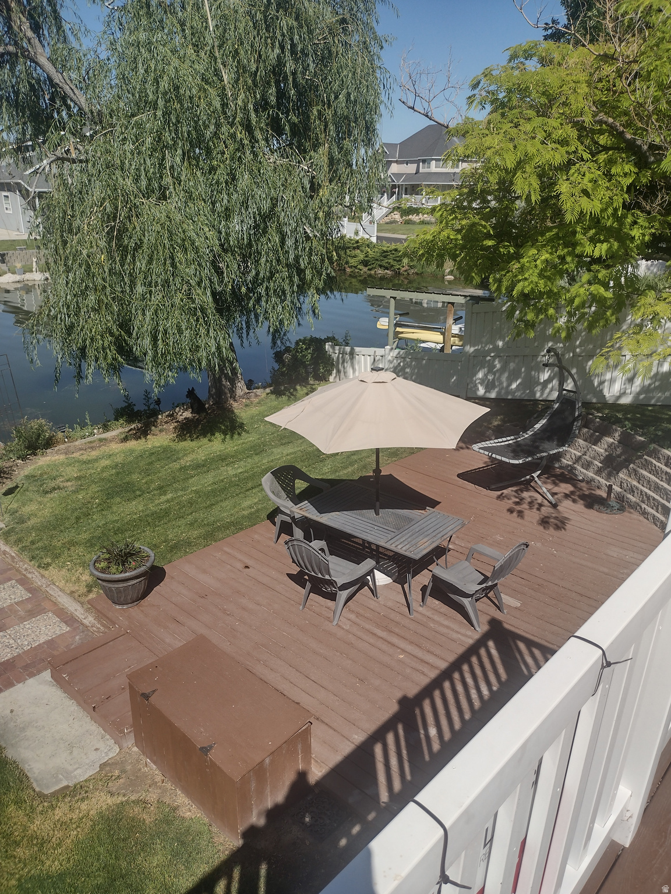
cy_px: 447
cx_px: 336
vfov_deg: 65.3
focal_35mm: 27
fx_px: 698
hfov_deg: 51.4
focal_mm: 4.71
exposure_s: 1/3660
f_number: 1.7
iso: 100
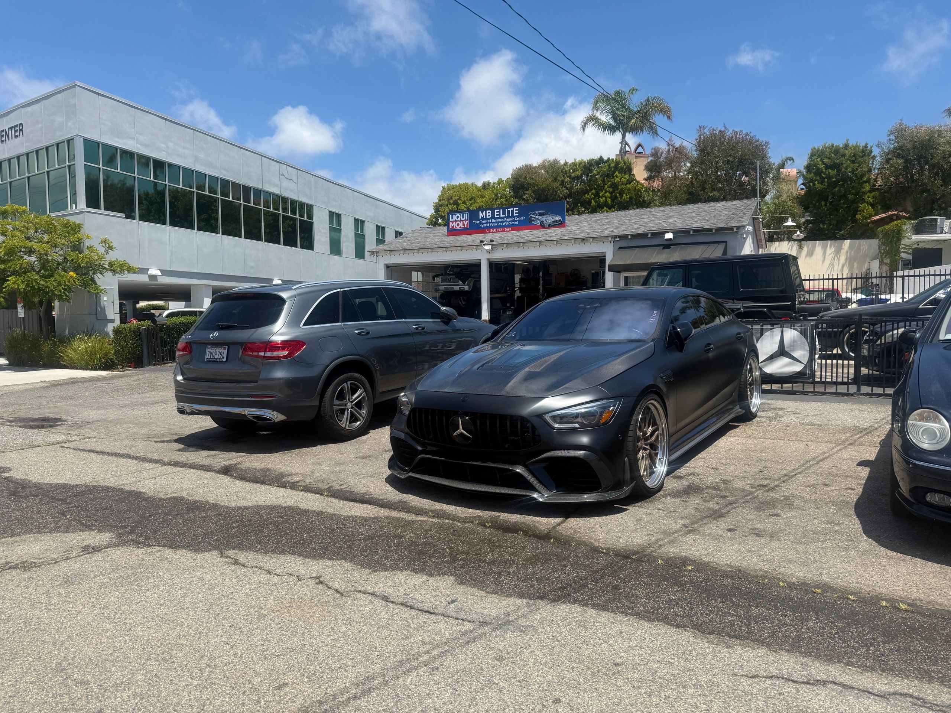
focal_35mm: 24
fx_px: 659
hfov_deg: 71.6
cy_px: 356
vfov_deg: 56.8
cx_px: 476
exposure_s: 1/4405
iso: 80
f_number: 1.78
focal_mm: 6.76
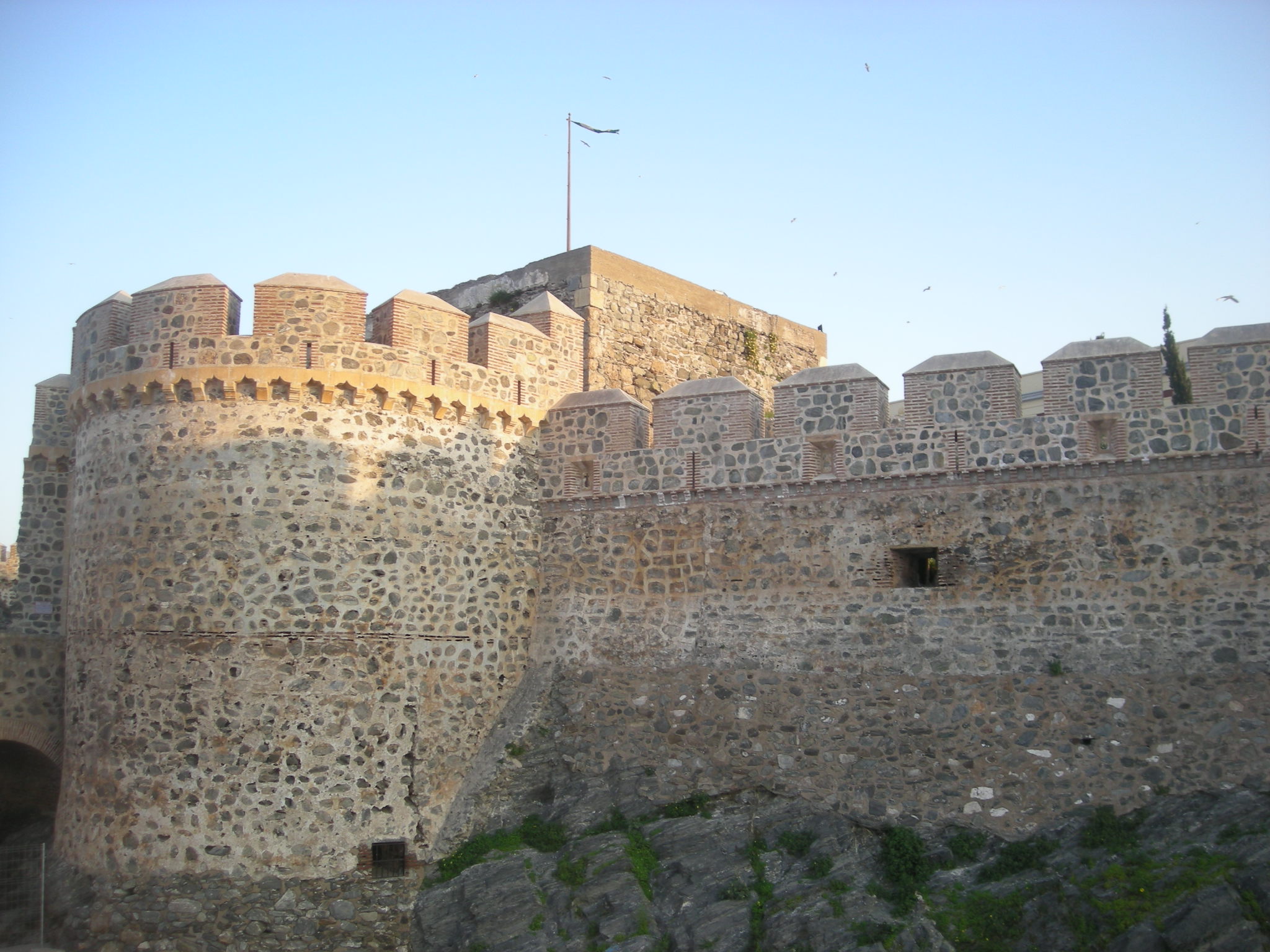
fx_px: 1284
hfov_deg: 52.6
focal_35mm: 35
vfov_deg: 40.7
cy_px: 476
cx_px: 635
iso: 50
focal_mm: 5.7
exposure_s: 1/108
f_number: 2.8
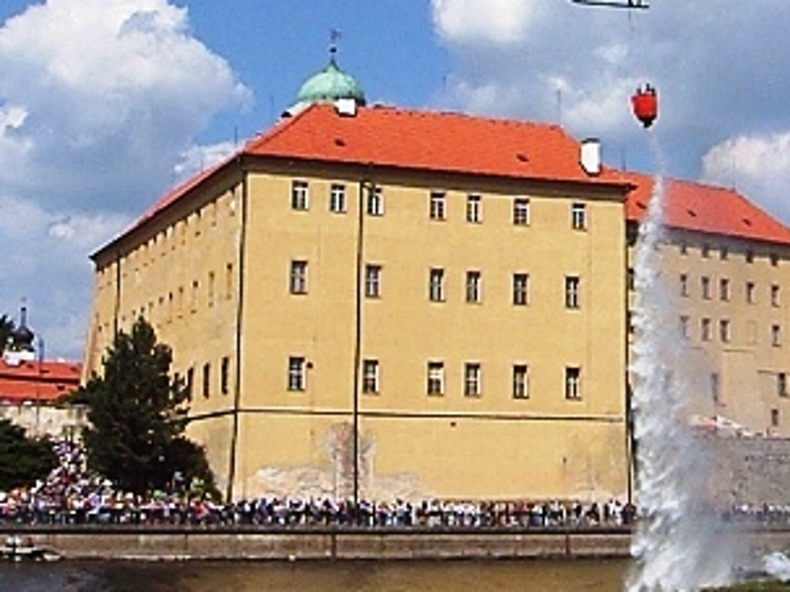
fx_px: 1688
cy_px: 117
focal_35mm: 74
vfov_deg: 19.7
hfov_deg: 26.2
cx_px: 514
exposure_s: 1/400
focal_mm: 9
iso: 50
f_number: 7.1
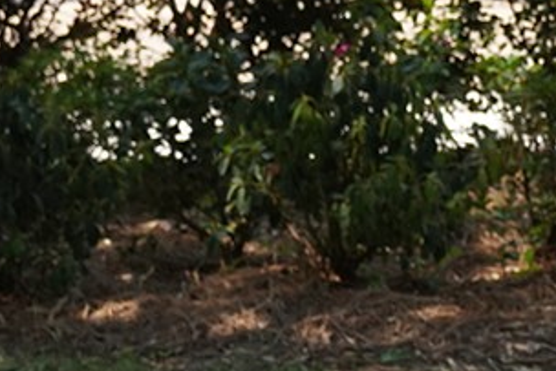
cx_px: 1683
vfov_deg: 4.9
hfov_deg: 6.7
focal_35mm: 276
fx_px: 4264
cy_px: -265
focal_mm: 42
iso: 800
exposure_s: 1/100
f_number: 7.1
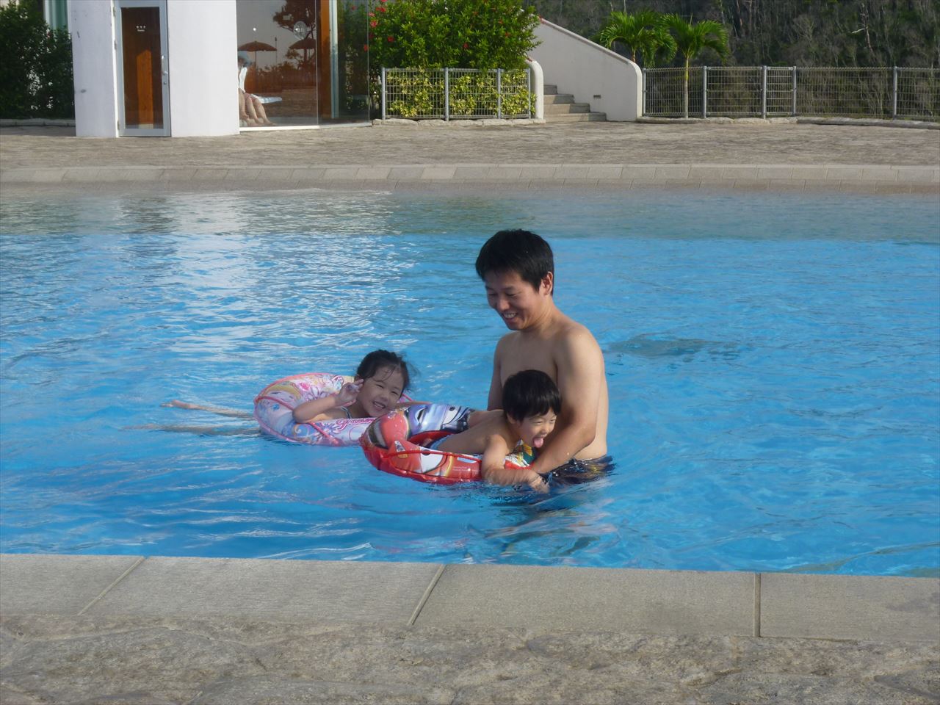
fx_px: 1901
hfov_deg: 27.8
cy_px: 352
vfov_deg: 21.0
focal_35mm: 70
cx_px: 470
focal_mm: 12.4
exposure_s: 1/500
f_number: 5.6
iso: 100
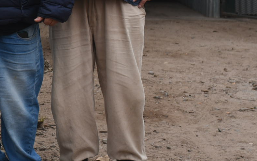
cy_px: -77
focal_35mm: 136
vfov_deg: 9.4
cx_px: -133
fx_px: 952
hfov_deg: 14.3
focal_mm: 35
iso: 400
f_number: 5.6
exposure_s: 1/320
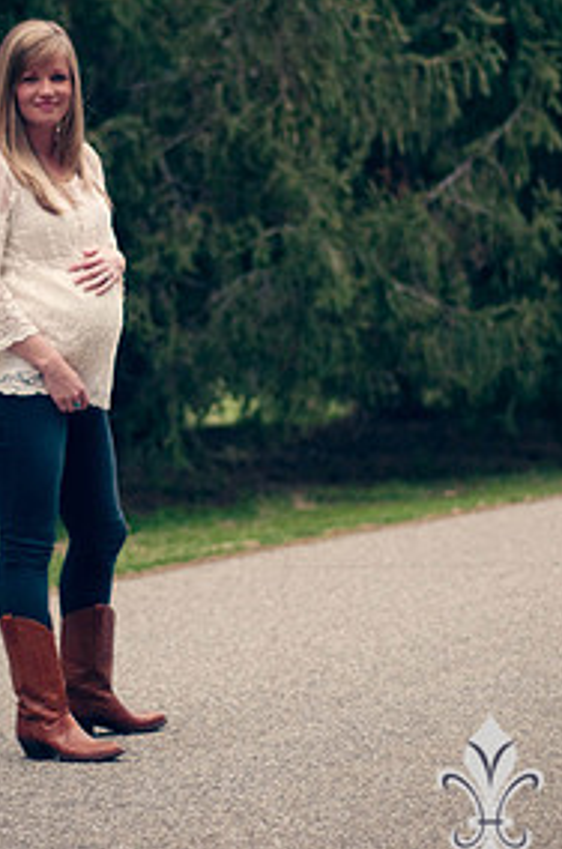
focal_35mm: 119
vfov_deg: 17.2
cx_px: 133
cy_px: 230
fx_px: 2800
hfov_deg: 11.4
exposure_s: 1/8000
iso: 400
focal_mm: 50
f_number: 1.8
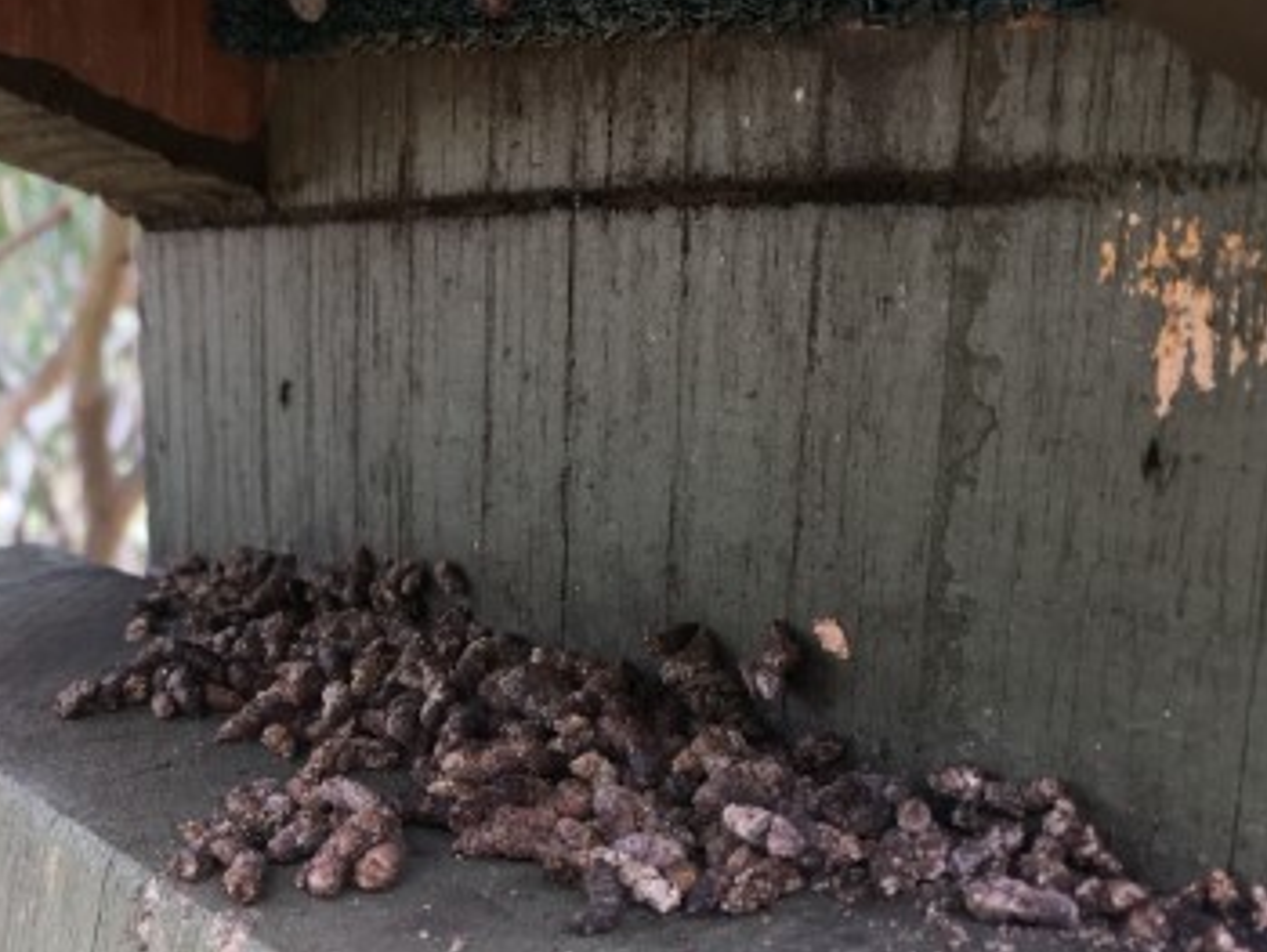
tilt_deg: -14.2
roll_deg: -1.8
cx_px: 319
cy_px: 811
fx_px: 1941
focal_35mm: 53
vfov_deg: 26.8
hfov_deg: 35.4
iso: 32
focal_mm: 4.15
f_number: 2.2
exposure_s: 1/100
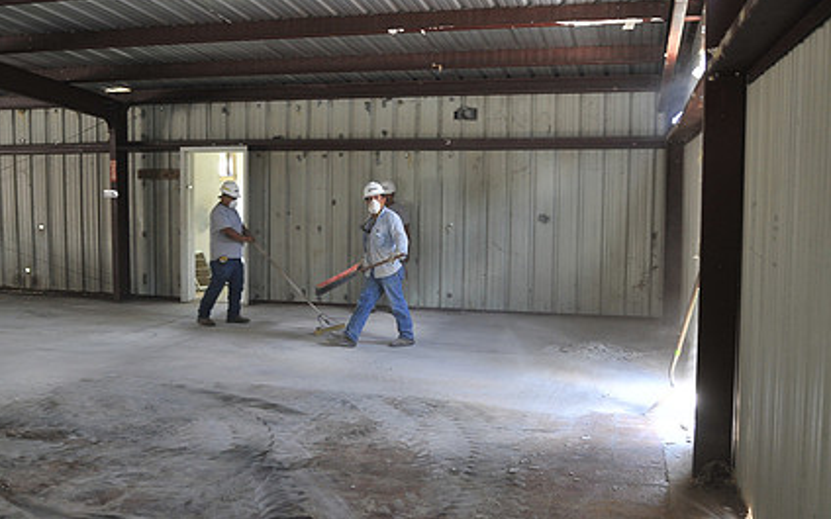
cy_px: 239
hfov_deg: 50.4
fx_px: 883
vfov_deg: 32.8
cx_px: 396
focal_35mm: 39
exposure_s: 1/60
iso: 800
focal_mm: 28
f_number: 5.6
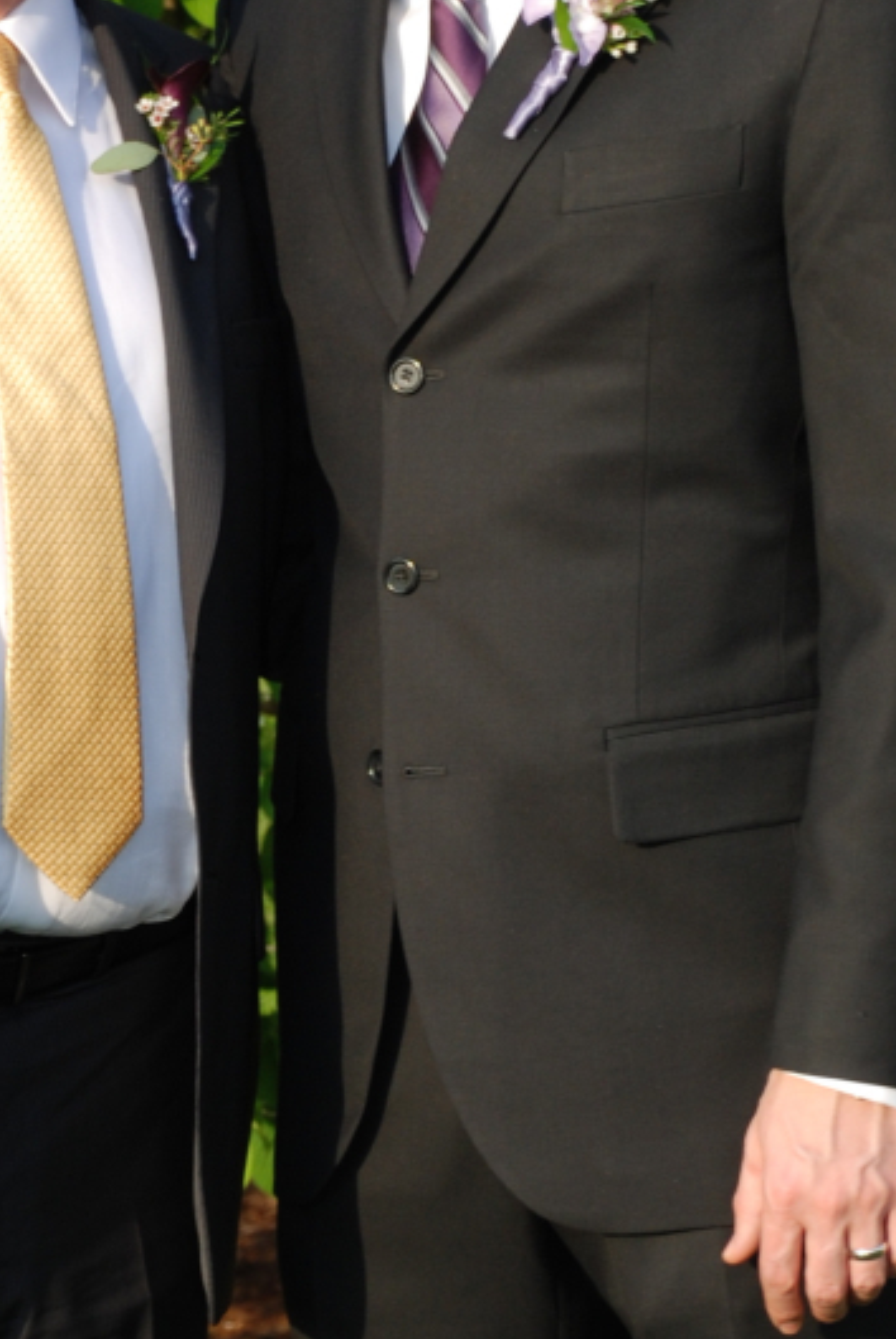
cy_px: 796
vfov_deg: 7.6
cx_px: -23
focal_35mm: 269
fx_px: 10016
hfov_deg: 5.1
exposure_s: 1/125
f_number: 5.6
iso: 110
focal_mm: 62
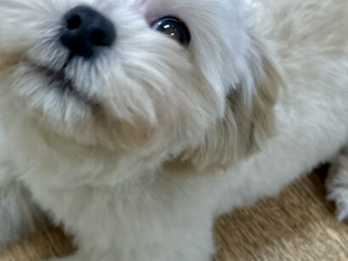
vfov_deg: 21.0
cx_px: 157
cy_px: 104
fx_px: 704
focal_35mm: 70
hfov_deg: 27.7
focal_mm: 6.86
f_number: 1.78
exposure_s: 1/121
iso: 100
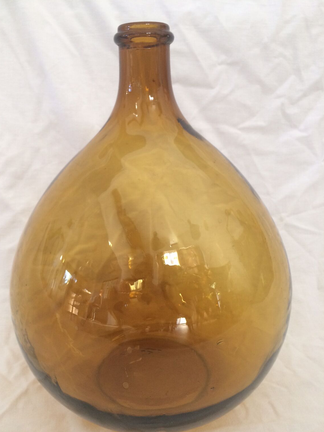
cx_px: 152
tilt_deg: -22.2
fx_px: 387
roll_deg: +1.1
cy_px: 229
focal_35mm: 31
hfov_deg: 45.4
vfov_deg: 58.3
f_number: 2.2
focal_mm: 4.15
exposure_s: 1/33
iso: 64
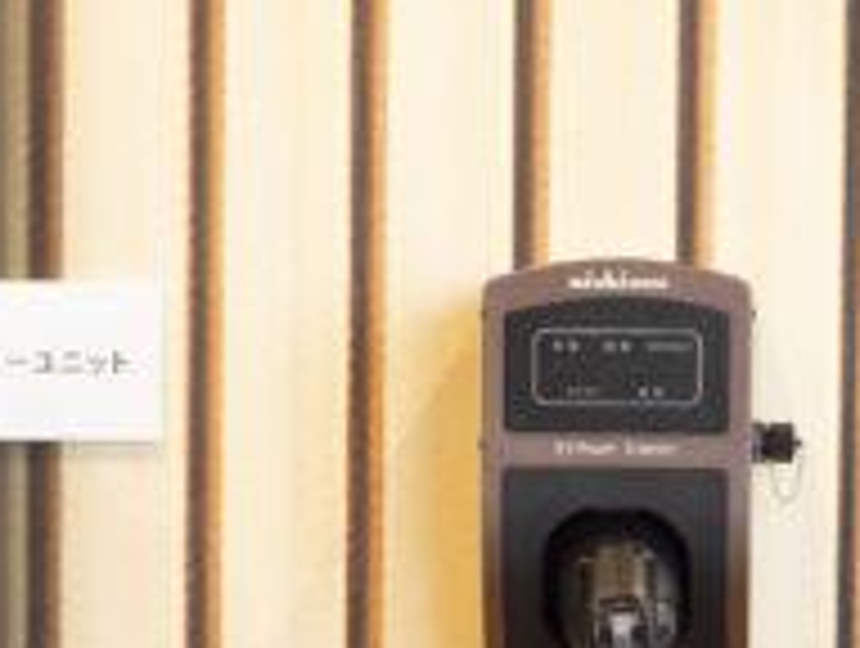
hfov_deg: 10.8
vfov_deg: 8.2
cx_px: 405
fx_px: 4530
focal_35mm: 182
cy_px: 601
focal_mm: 17
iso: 800
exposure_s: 1/125
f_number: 4
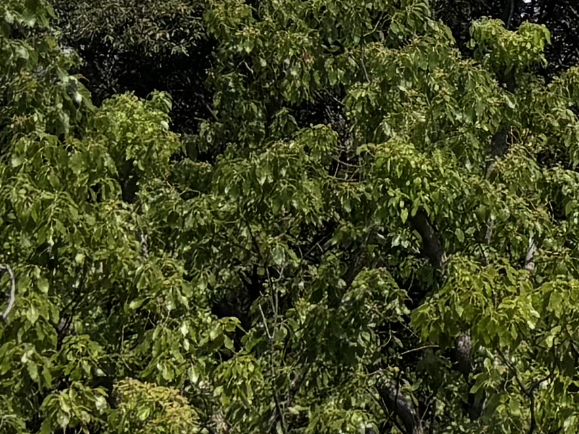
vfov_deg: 7.2
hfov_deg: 10.7
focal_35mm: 174
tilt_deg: +5.6
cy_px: -1017
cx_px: 1007
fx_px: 2910
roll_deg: +0.9
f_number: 1.6
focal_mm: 5.96
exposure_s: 1/7194
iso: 50
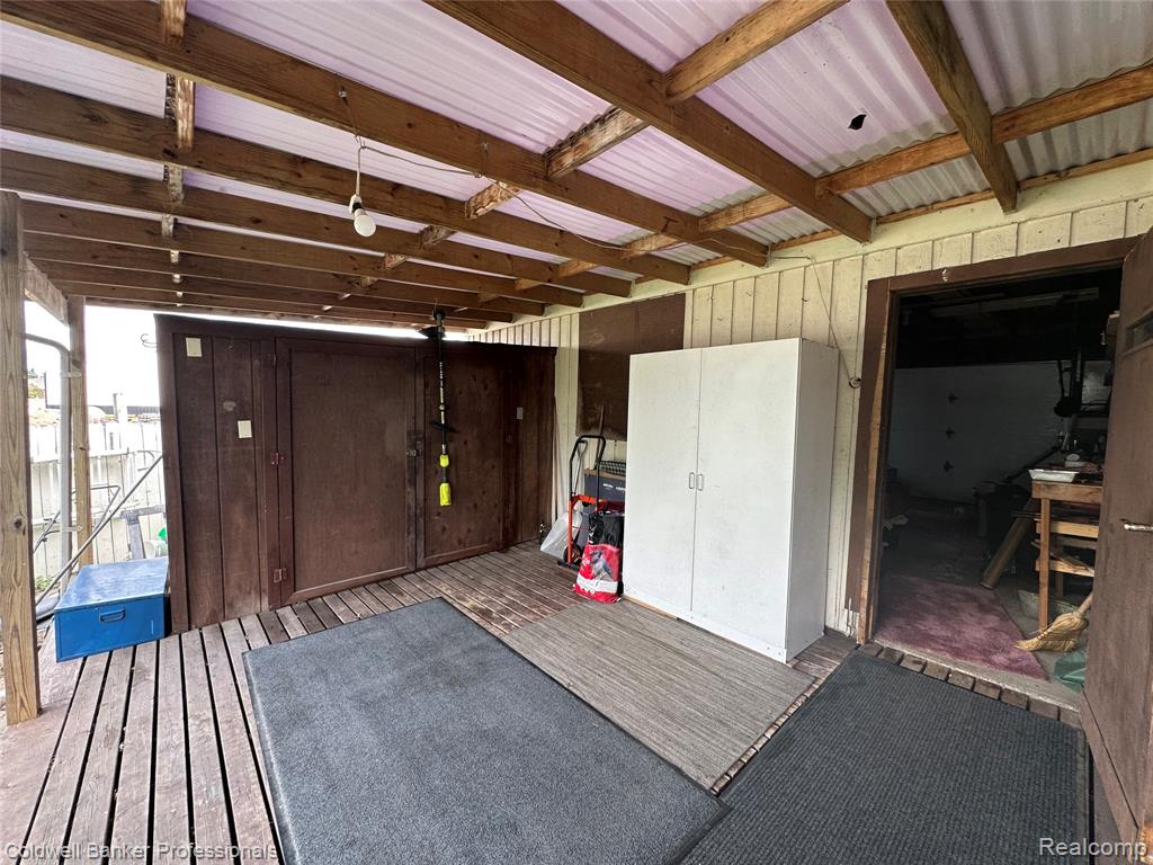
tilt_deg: -3.0
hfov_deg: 102.1
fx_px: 466
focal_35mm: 14
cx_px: 576
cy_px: 432
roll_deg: -1.8
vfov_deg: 85.7
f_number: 2.2
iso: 64
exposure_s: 1/99
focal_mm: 2.22
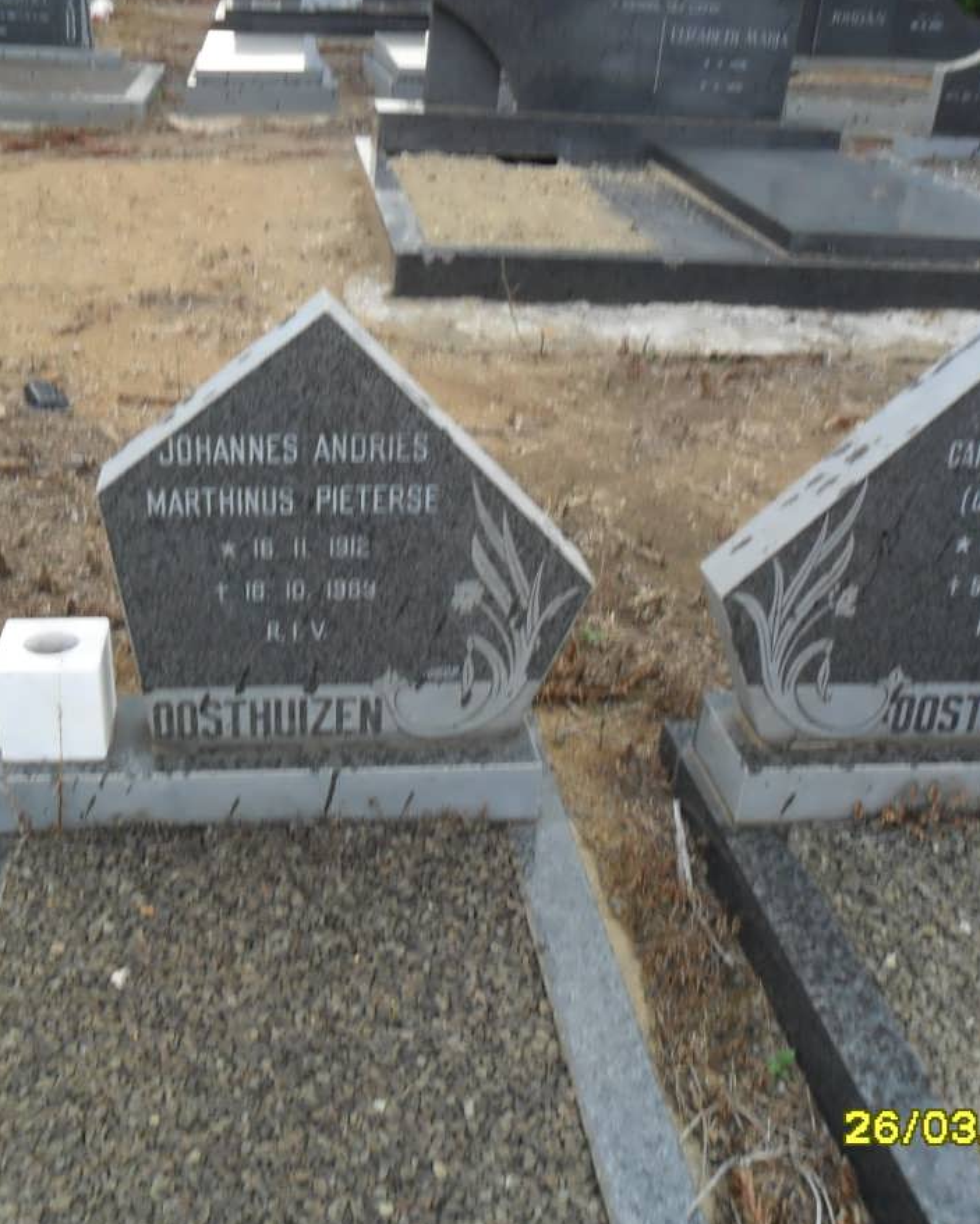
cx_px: 342
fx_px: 1305
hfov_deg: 40.7
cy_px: 620
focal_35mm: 36
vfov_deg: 50.3
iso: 100
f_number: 3.5
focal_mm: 4.9
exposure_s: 1/45
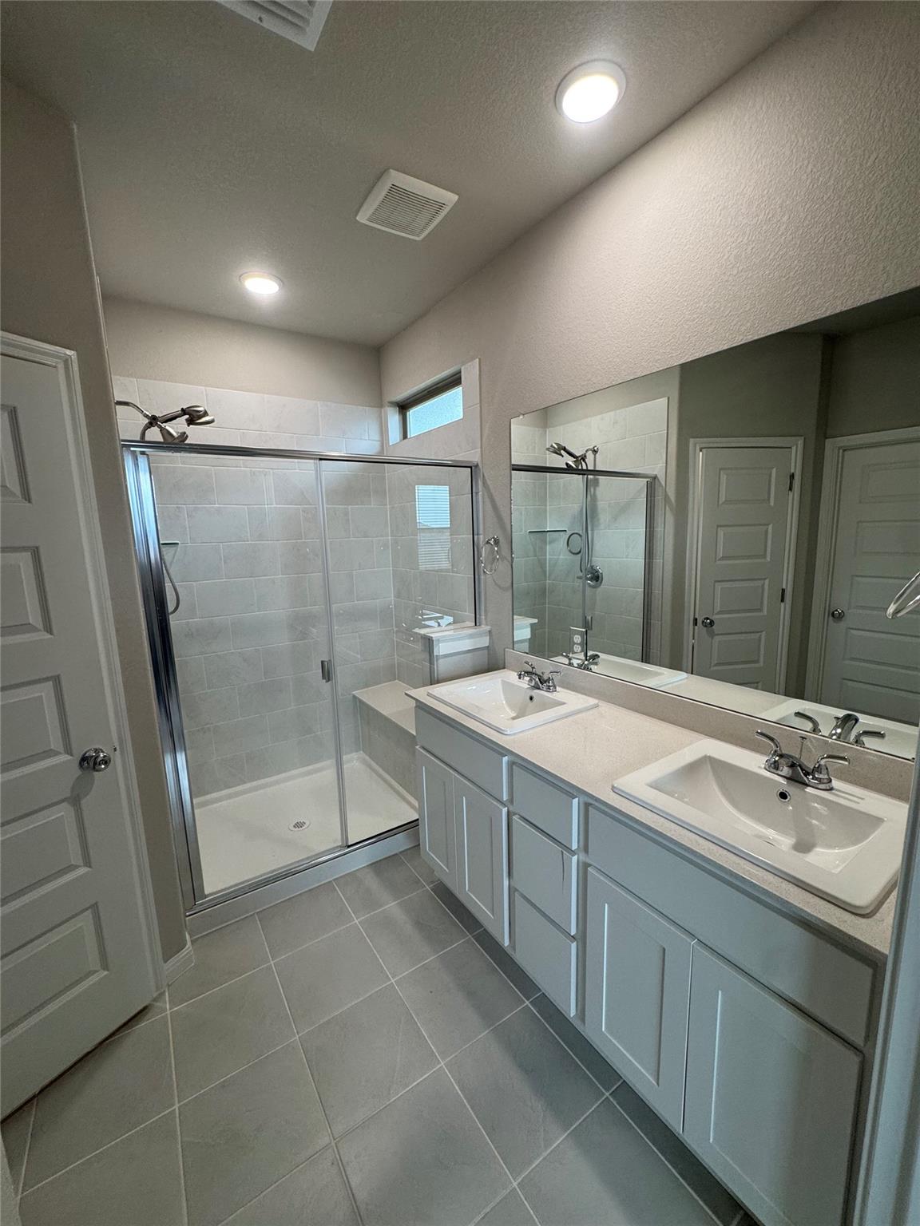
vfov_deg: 102.1
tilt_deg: -9.0
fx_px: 496
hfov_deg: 85.7
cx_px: 460
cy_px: 613
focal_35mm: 14
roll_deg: +2.7
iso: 160
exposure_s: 1/120
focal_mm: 2.22
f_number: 2.2
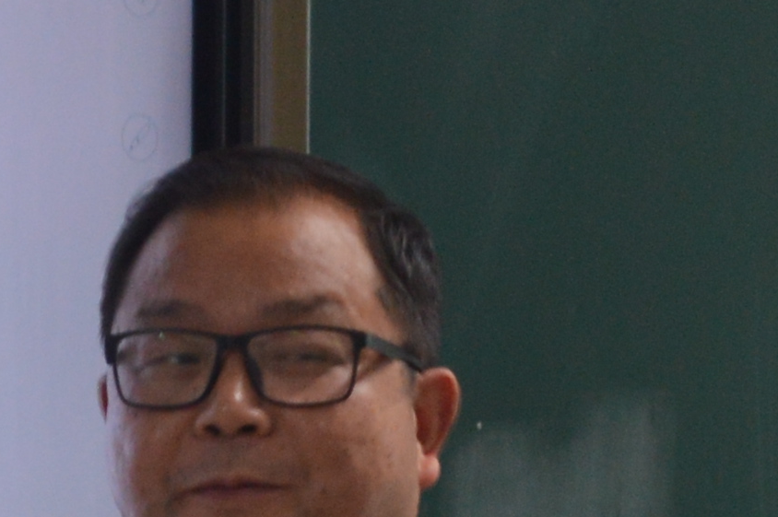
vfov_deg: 4.0
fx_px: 7384
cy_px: 523
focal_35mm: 342
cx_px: -196
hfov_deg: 6.0
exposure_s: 1/80
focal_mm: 32
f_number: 4.8
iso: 400
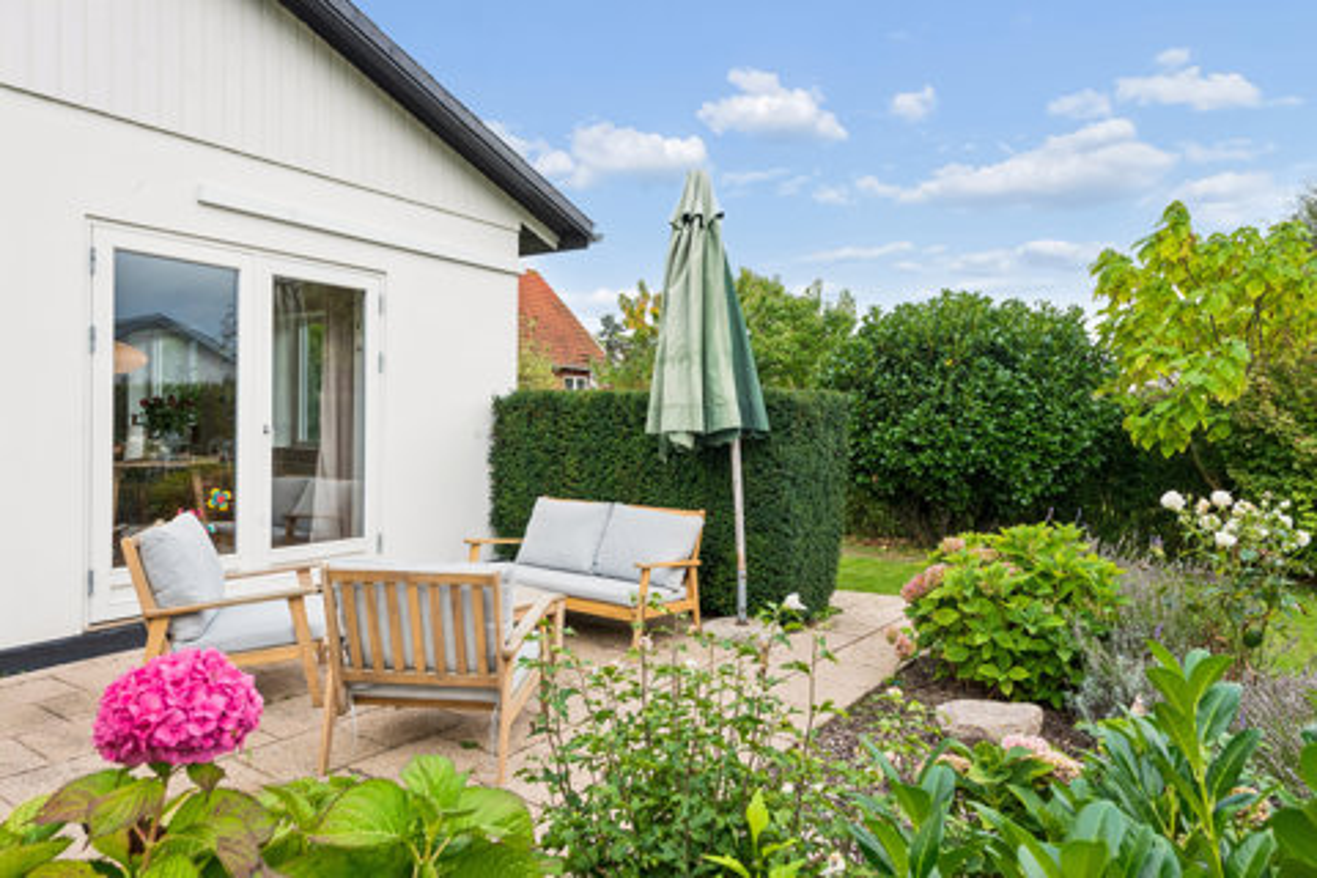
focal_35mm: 22
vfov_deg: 57.2
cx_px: 658
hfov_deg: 78.6
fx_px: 805
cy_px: 439
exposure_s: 1/60
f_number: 9
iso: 250
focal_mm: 22
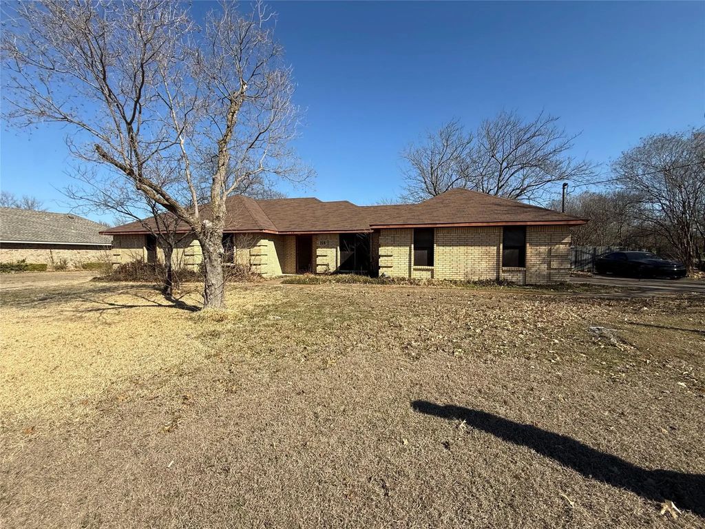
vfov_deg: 85.7
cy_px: 264
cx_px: 352
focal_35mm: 14
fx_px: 285
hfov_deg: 102.1
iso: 50
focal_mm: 2.22
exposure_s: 1/1848
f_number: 2.2
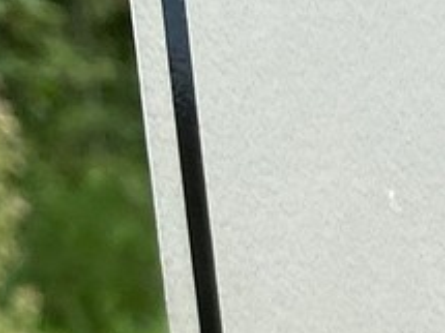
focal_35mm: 174
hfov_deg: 9.3
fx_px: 2236
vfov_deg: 7.8
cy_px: 850
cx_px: 1298
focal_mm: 4.25
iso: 32
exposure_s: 1/778
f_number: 1.8
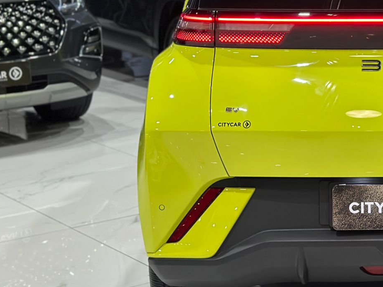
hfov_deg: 19.0
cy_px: 115
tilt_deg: -11.7
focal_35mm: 100
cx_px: 394
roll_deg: -0.3
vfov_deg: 14.8
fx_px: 1106
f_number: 1.78
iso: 160
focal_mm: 6.86
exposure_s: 1/120
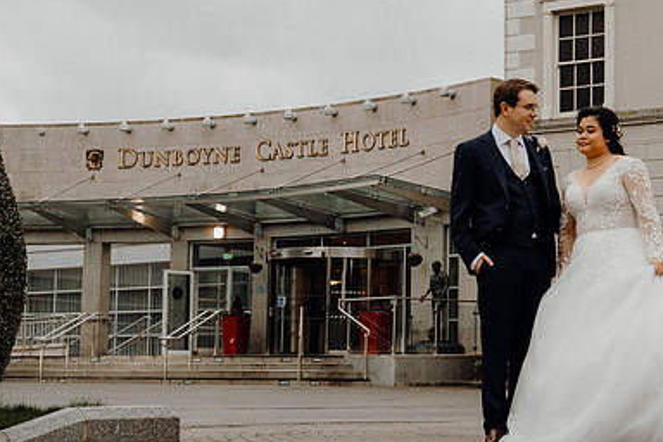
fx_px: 1418
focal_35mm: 77
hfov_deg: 26.1
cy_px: 230
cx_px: 480
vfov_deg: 17.7
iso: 250
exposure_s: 1/160
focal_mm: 34
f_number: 3.5
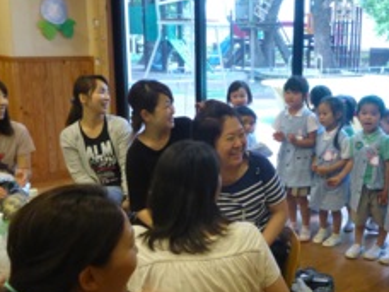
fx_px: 483
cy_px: 155
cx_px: 280
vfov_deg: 33.6
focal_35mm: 43
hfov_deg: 42.8
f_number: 3.3
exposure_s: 1/50
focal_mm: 4.9
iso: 800
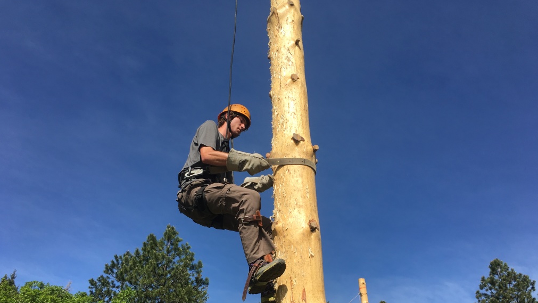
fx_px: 457
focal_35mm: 32
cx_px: 269
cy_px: 194
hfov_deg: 61.0
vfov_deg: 36.4
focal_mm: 4.15
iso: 25
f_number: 2.2
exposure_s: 1/1748
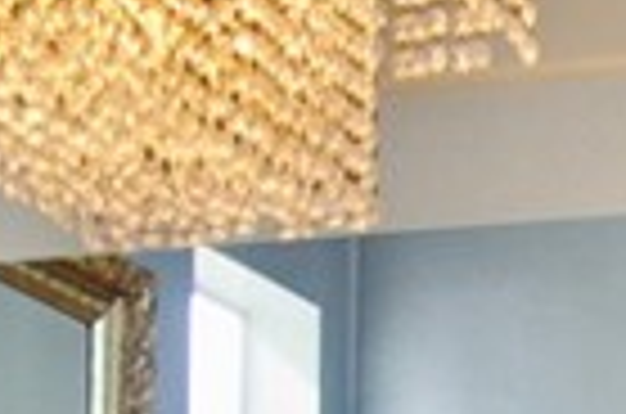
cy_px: 1107
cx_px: 1013
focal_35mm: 199
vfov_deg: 6.4
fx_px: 3452
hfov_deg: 10.0
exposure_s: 1/15
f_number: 3.5
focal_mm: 18
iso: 100
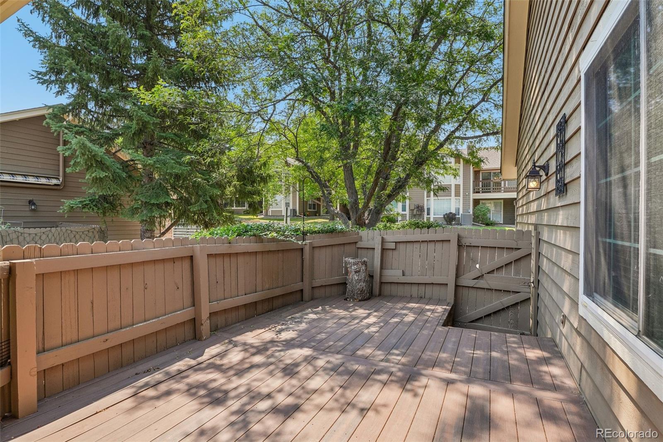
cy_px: 221
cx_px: 332
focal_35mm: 16
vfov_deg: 72.0
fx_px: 304
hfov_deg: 95.0
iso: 100
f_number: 8
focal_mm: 11
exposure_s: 1/90
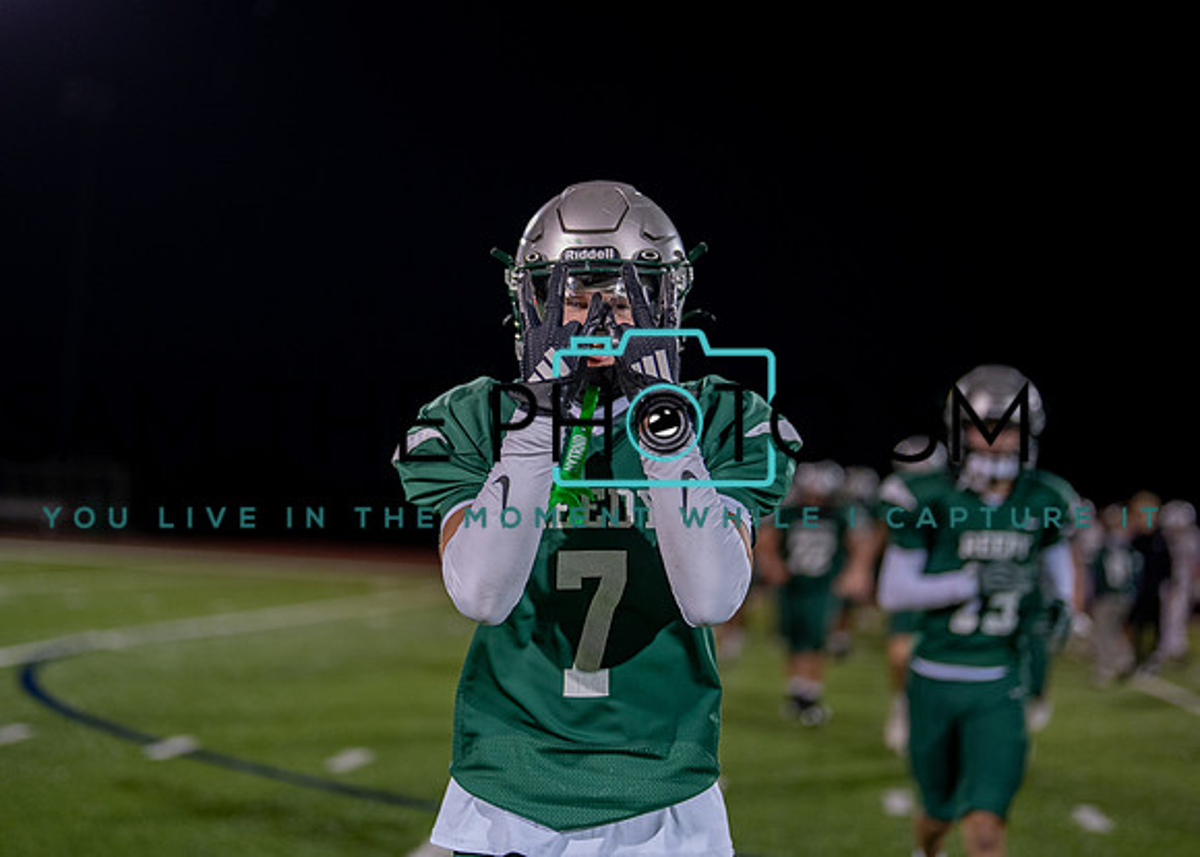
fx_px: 2047
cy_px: 380
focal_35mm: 60
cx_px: 567
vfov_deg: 23.6
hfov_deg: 32.7
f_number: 1.2
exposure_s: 1/1000
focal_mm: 50
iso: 1000
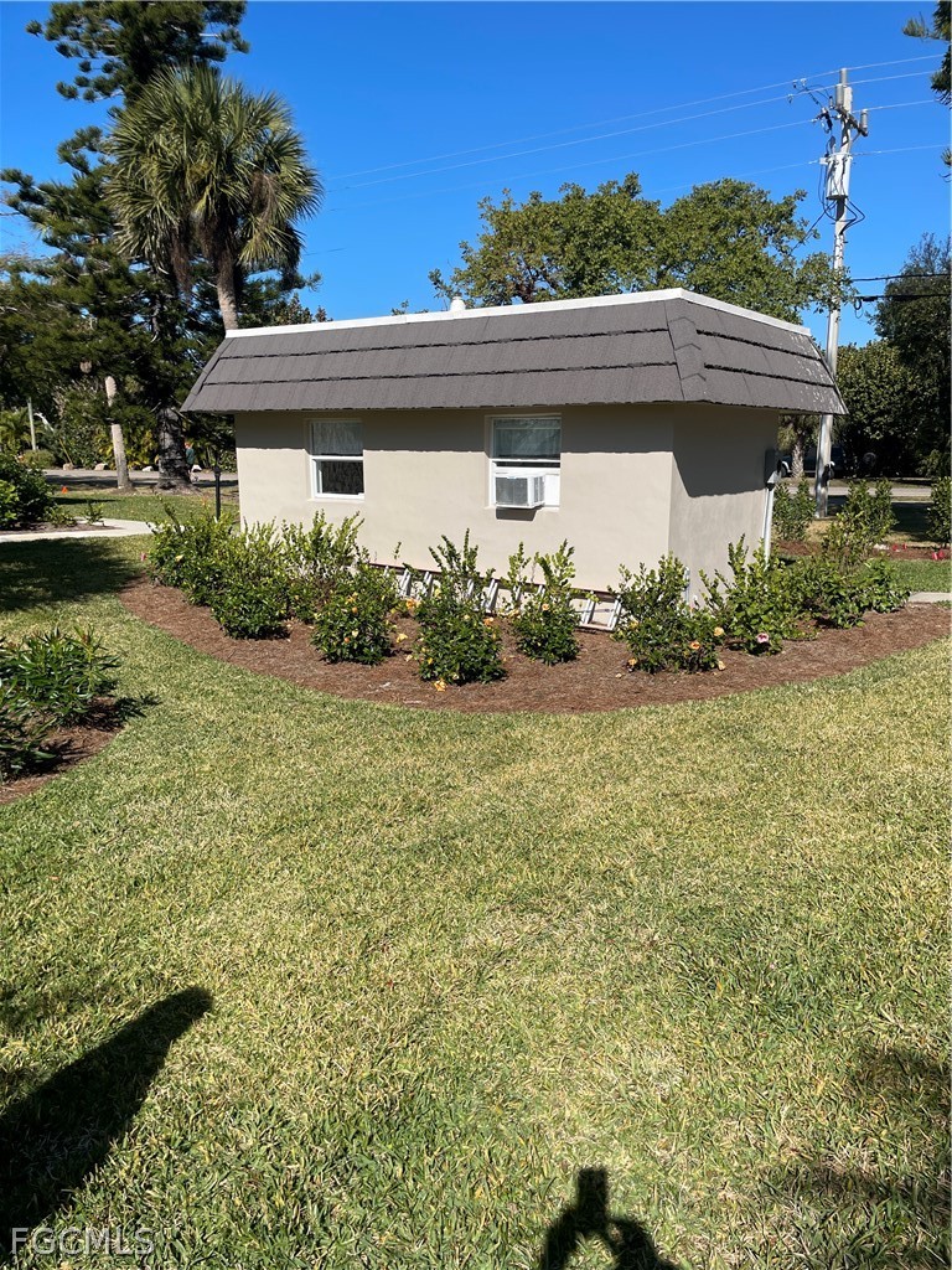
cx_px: 476
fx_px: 953
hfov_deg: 53.1
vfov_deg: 67.3
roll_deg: -0.7
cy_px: 635
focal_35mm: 26
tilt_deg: -10.1
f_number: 1.6
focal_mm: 4.2
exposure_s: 1/4132
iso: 32
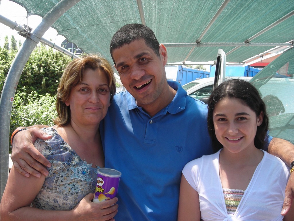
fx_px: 348
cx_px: 147
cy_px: 110
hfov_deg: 45.8
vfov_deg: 35.1
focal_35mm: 41
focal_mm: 6.8
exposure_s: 1/89.2
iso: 50
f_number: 3.3
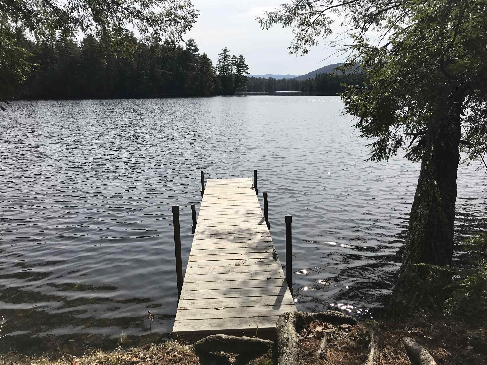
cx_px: 244
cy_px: 182
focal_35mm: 28
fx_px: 394
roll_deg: +0.9
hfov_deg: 63.4
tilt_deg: -13.5
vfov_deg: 49.7
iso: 20
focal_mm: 3.99
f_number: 1.8
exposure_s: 1/4808
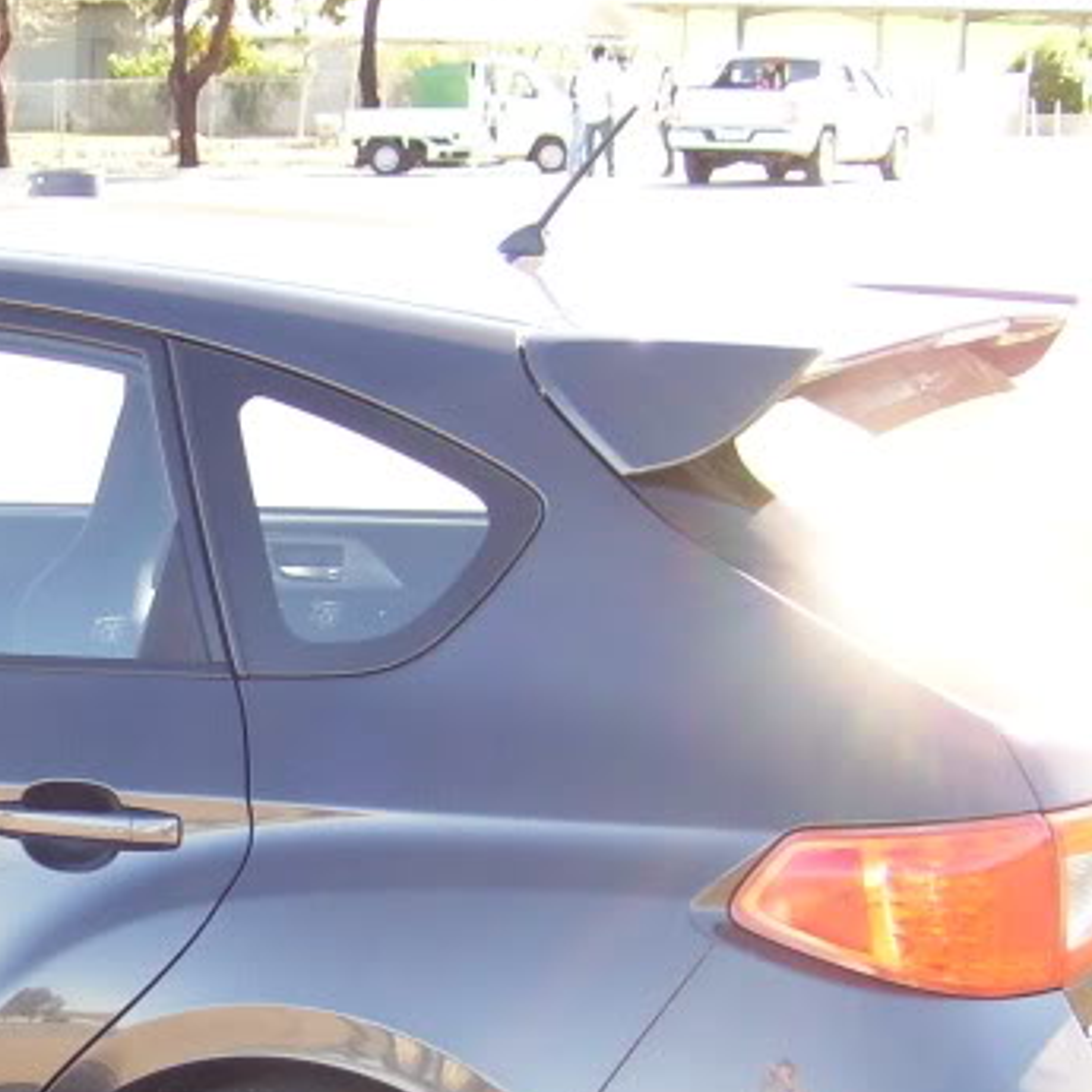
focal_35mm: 97
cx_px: -171
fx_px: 3462
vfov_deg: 17.7
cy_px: 912
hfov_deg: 17.2
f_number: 2.7
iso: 80
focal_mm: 6
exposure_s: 1/125
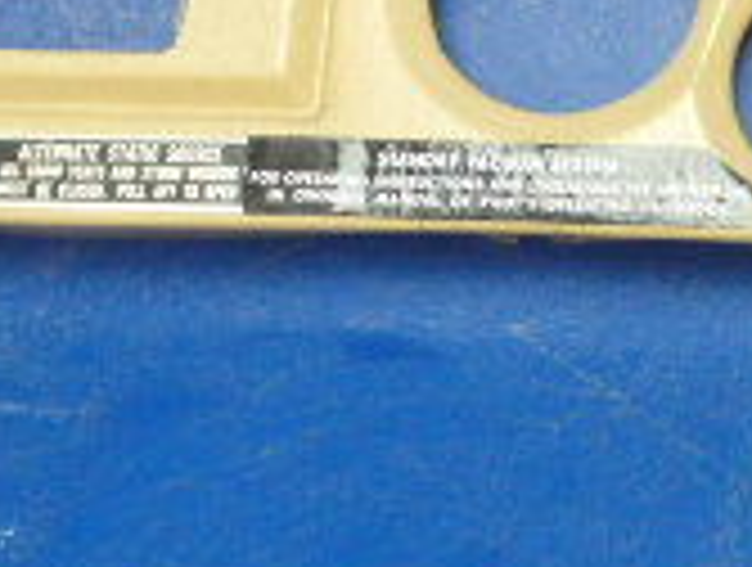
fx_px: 2329
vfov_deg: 13.7
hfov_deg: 17.7
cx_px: 842
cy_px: 22
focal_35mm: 107
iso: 500
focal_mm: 5
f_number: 3.9
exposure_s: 1/30
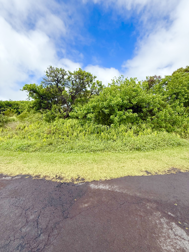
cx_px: 94
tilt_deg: -4.0
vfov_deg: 102.1
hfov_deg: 85.7
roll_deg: -0.5
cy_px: 126
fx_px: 102
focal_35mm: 14
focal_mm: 2.22
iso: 64
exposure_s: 1/1050
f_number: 2.2
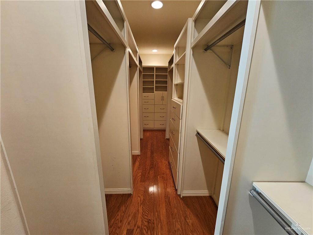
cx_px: 156
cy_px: 118
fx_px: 118
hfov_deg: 106.2
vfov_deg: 89.9
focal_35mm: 13
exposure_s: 1/60
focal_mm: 2.2
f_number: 2.2
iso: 320
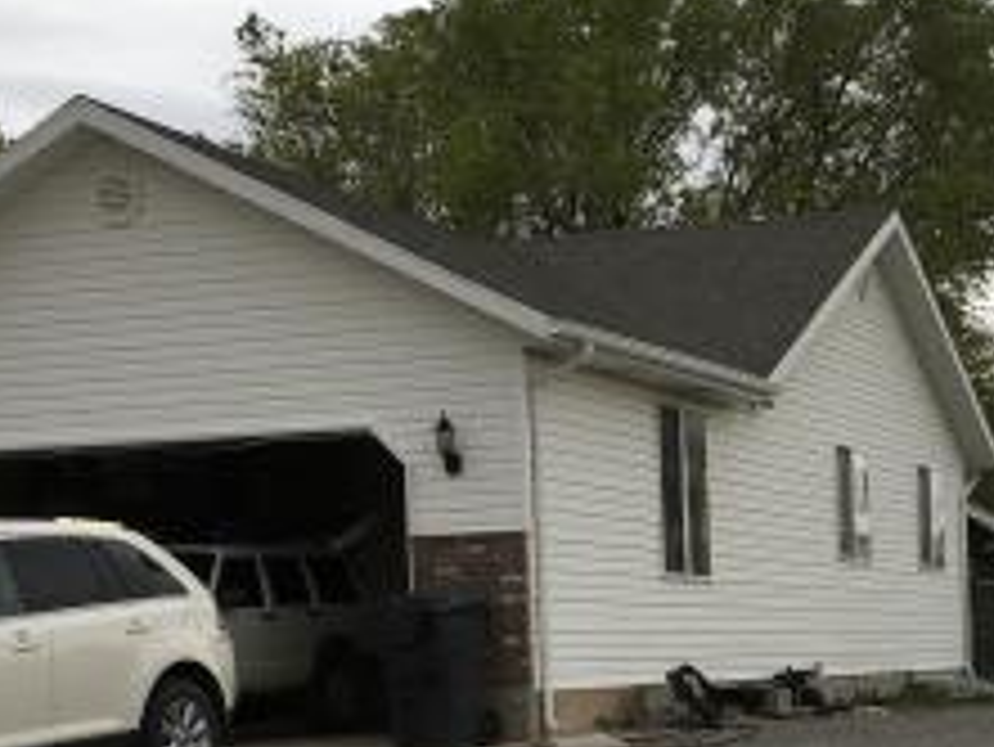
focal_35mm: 84
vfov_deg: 17.1
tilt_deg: -0.5
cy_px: 806
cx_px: 882
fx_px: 2413
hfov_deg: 22.7
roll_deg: +2.2
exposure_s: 1/444
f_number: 2.2
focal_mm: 4.15
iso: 25
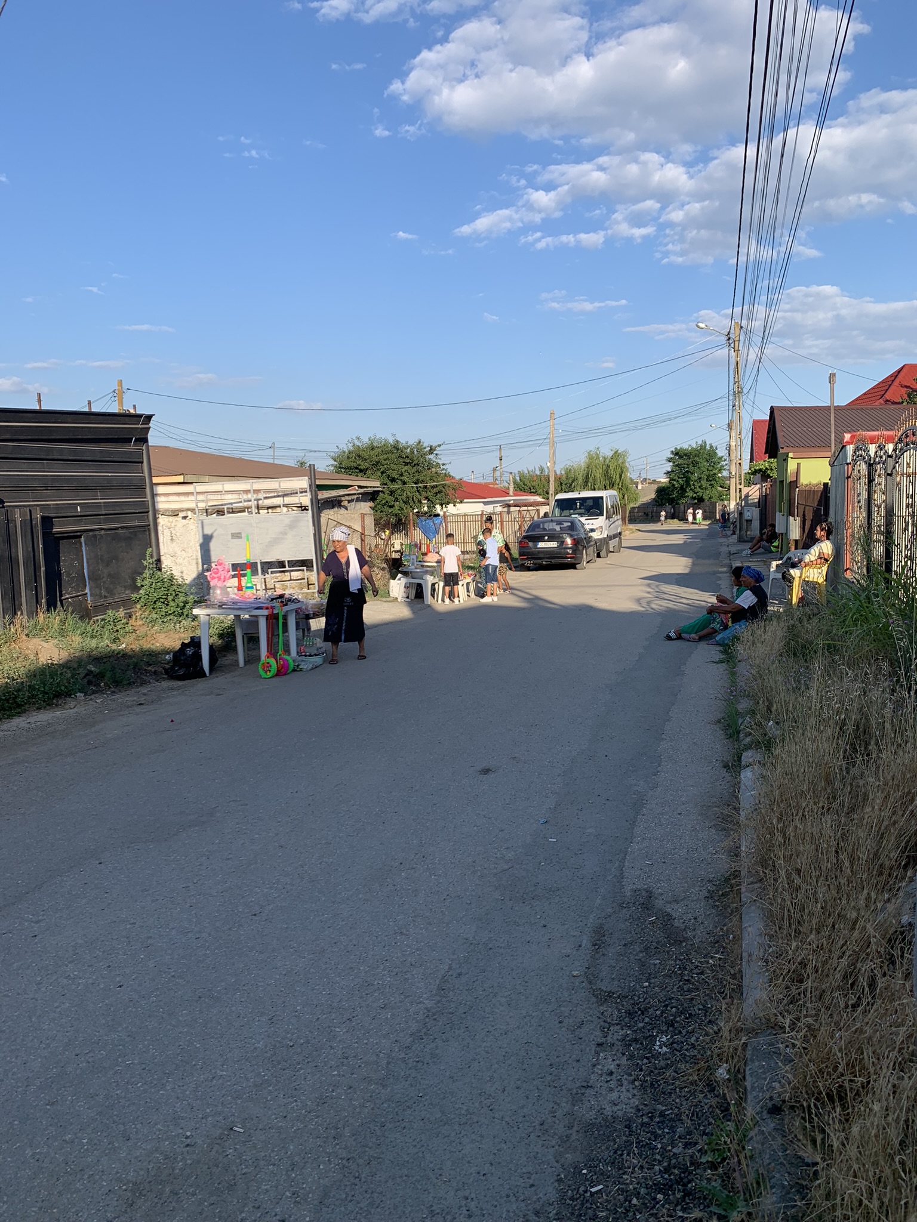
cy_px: 611
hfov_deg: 53.1
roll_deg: +1.5
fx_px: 918
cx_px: 458
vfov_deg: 67.3
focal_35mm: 26
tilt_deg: -6.5
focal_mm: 4.25
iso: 25
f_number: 1.8
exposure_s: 1/1610
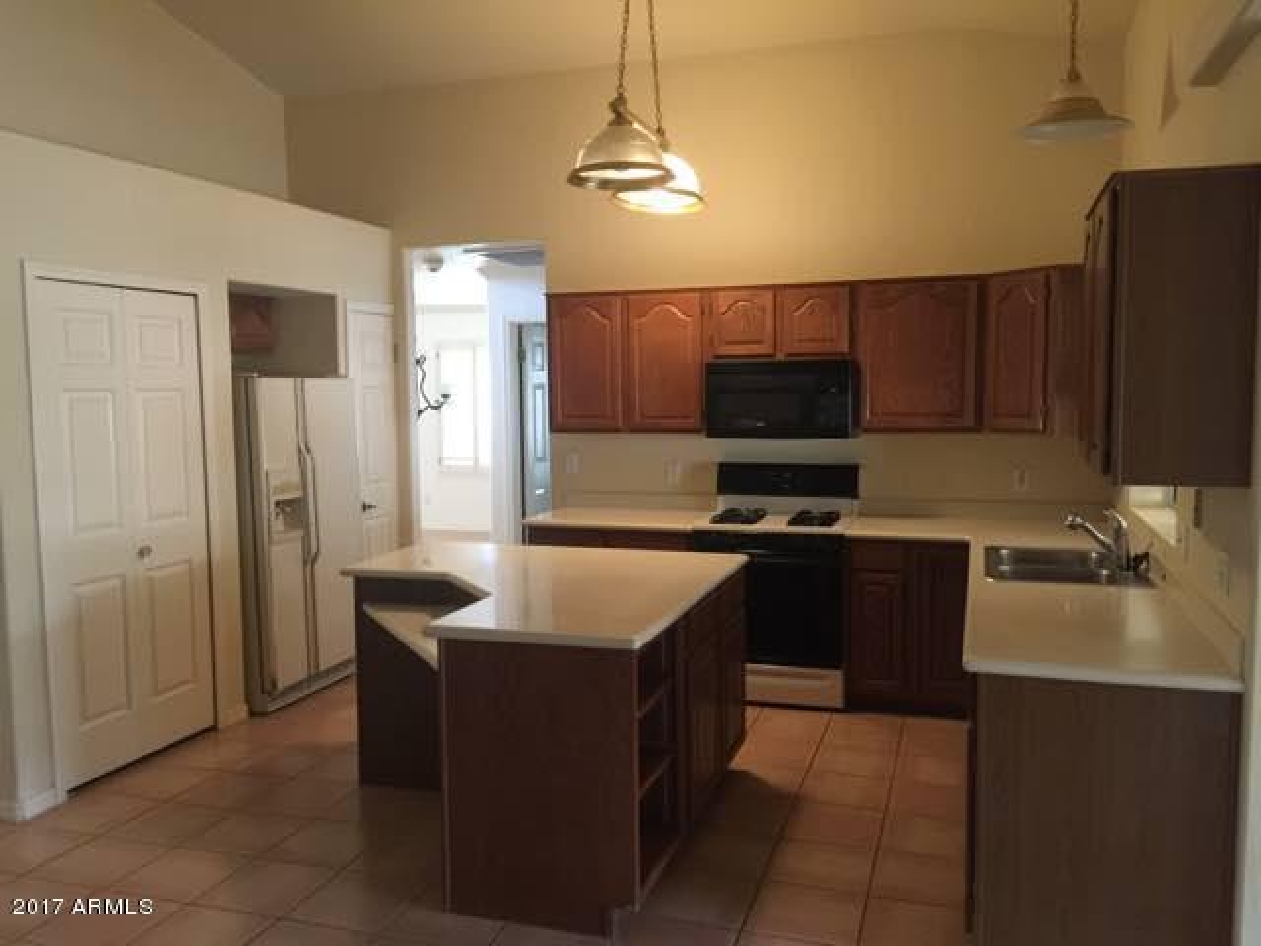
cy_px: 473
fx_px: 1056
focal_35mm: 29
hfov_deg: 61.7
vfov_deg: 48.2
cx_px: 630
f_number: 2.2
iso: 125
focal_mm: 4.15
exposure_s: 1/15
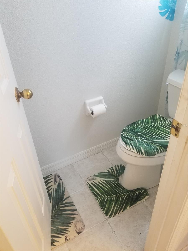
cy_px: 126
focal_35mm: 26
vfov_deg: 67.3
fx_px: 188
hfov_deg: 53.1
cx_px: 94
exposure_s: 1/60
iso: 100
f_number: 1.7
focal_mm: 4.25
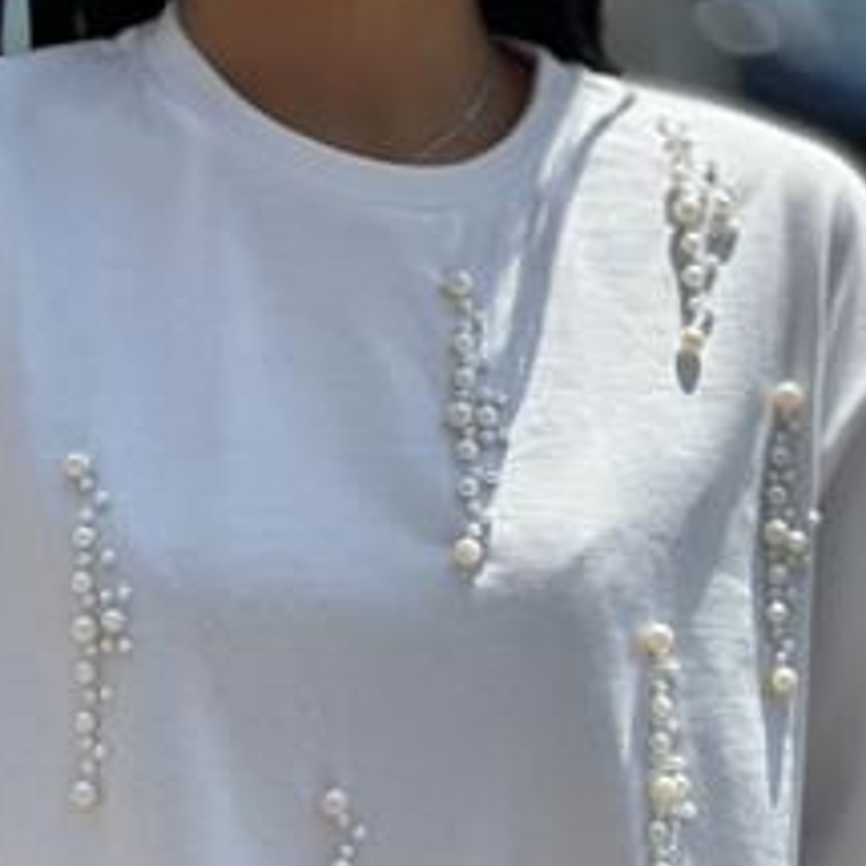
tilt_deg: -9.8
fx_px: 3708
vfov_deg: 13.2
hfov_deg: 13.3
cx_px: 403
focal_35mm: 131
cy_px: 775
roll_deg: +0.4
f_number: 2.8
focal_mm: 9
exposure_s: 1/708
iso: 32
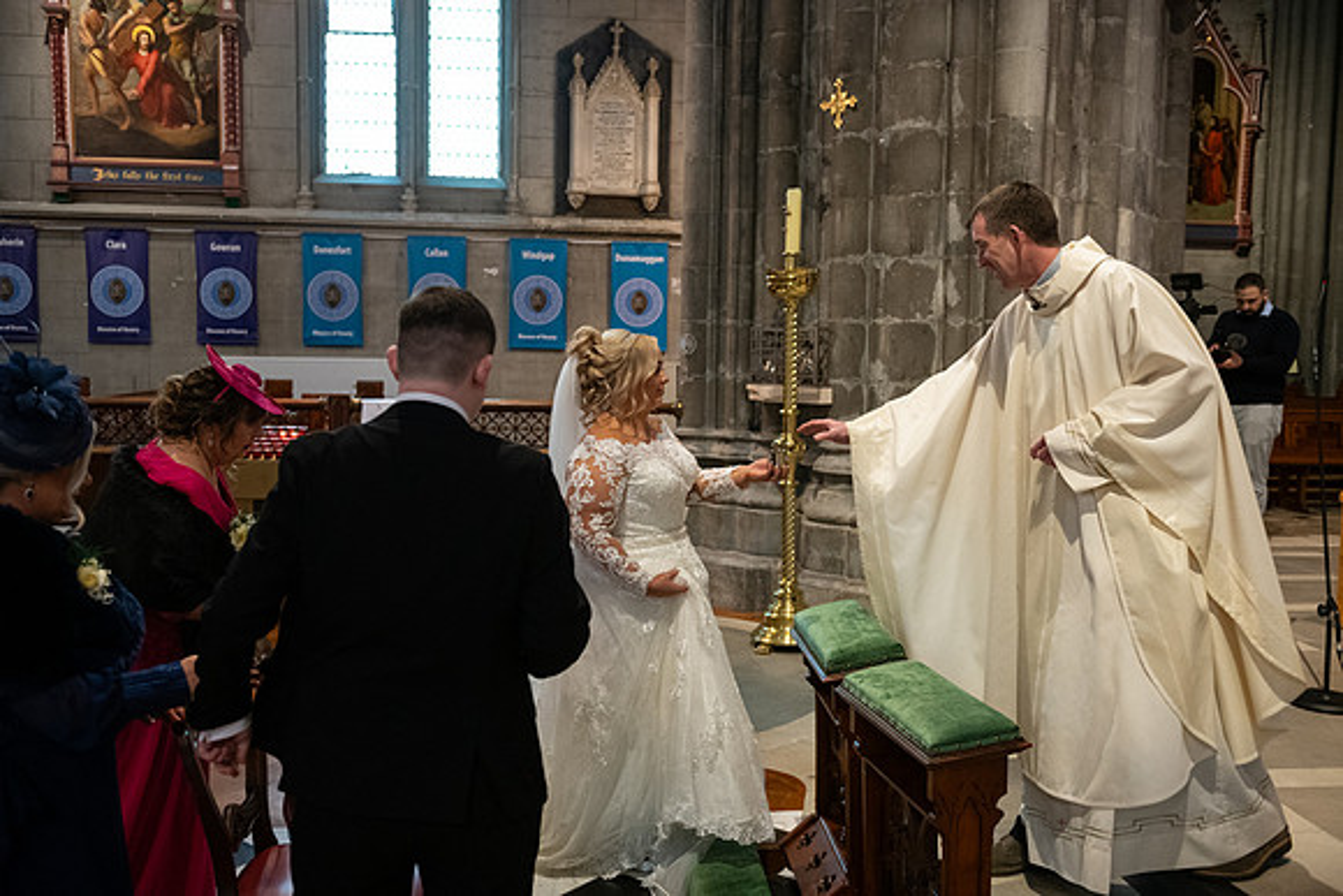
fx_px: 1269
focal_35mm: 34
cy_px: 448
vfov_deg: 38.9
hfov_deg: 55.8
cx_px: 672
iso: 1250
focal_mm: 34
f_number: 3.5
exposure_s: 1/160
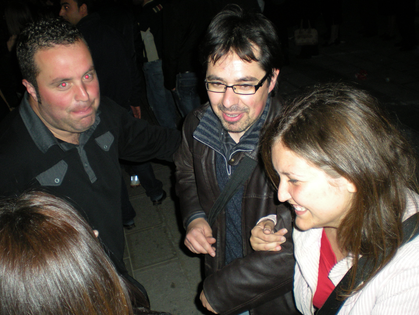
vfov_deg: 36.8
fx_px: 472
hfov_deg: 47.9
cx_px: 206
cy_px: 158
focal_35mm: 39
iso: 189
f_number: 3.1
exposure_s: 1/60
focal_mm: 6.3
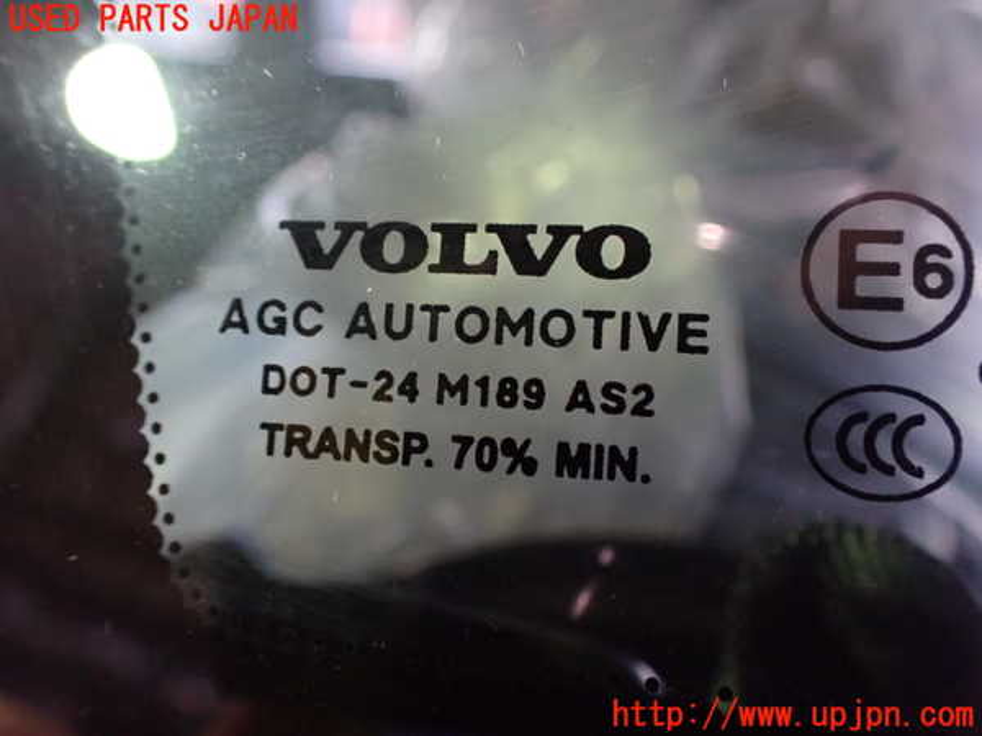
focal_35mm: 30
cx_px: 491
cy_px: 368
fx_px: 851
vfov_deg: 46.8
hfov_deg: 60.0
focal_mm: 5.4
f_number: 2.3
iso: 1250
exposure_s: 1/30
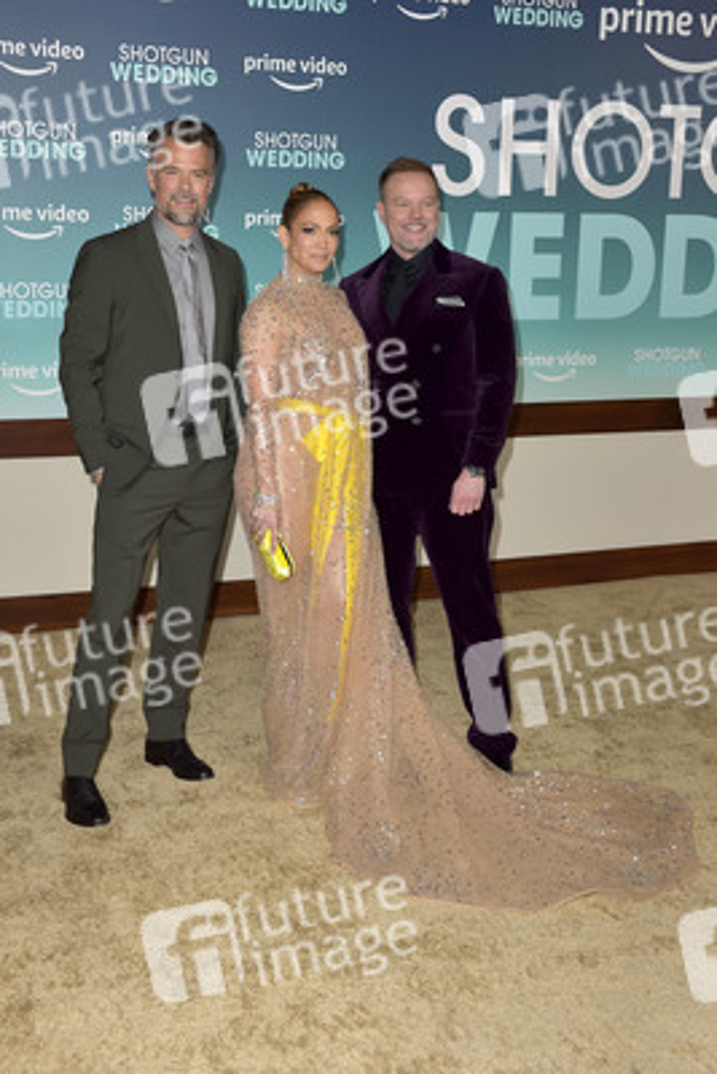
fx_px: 1194
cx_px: 358
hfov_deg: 33.4
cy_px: 537
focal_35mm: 40
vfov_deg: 48.4
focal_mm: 40
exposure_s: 1/250
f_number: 6.3
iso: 400
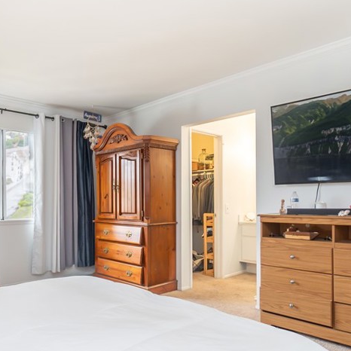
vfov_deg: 57.0
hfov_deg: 55.6
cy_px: 204
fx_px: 321
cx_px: 105
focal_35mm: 28
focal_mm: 10
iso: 2000
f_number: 4
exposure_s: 1/160
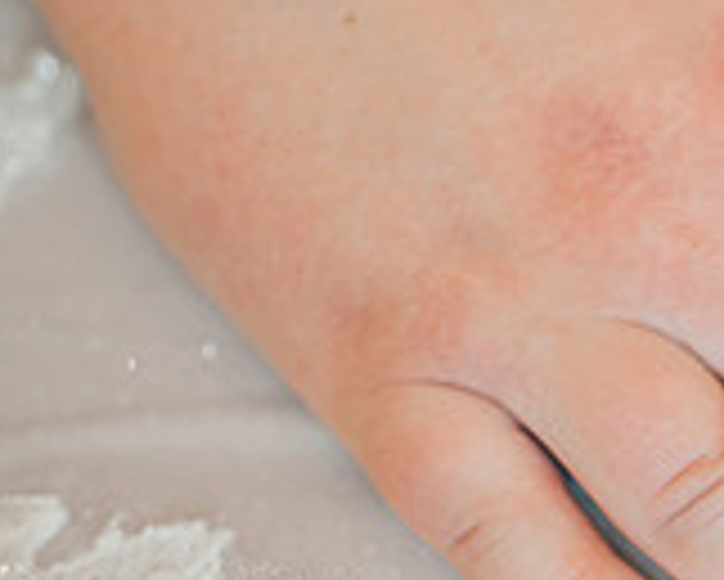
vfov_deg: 9.1
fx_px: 3623
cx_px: 1169
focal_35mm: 169
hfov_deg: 10.9
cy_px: 209
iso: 1250
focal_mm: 50
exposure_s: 1/320
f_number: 1.4
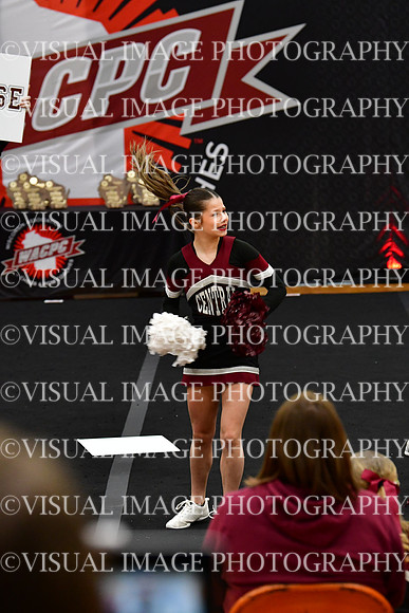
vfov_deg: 11.4
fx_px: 3065
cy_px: 306
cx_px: 204
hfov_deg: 7.6
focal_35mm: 180
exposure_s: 1/500
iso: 4000
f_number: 4
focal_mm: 120
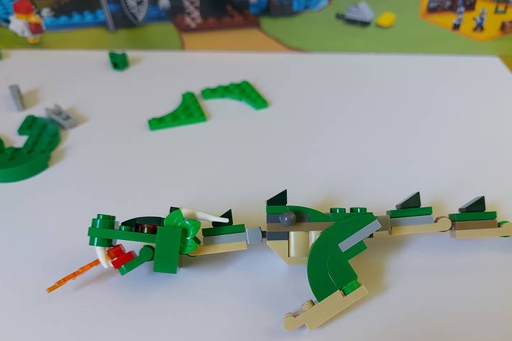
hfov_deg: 60.1
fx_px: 441
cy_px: 211
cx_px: 286
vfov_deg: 42.0
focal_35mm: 31
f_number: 1.8
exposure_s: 1/50
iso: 250
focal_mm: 5.23
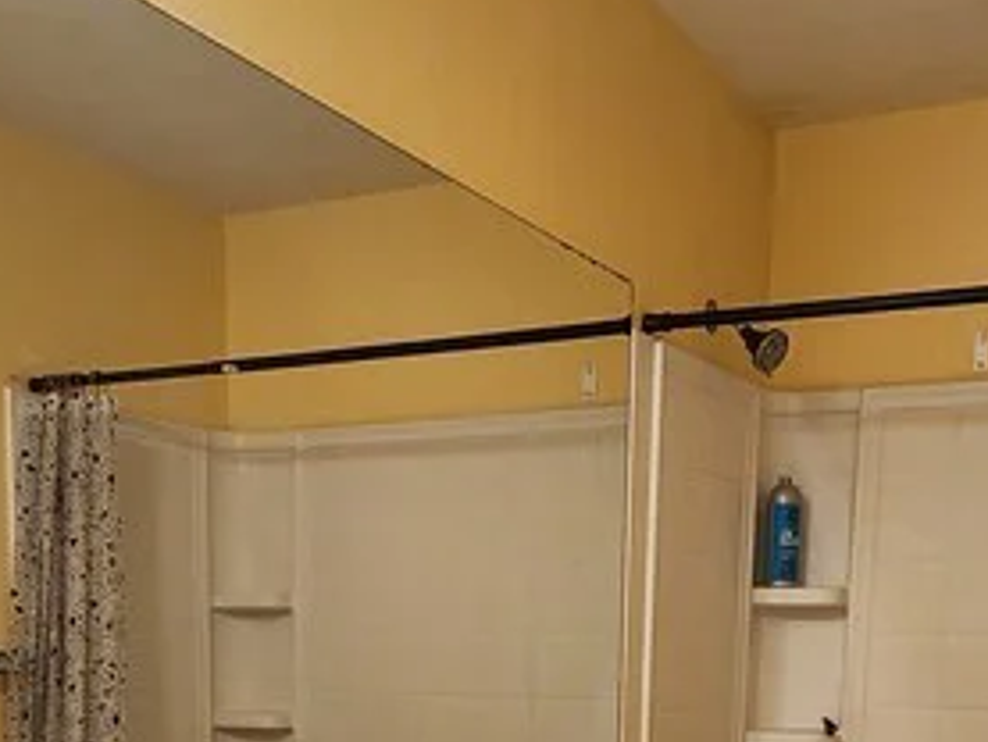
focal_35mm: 48
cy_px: 888
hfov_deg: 39.6
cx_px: 460
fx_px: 1371
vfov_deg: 26.9
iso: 160
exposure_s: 1/60
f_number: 2.2
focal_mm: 2.2
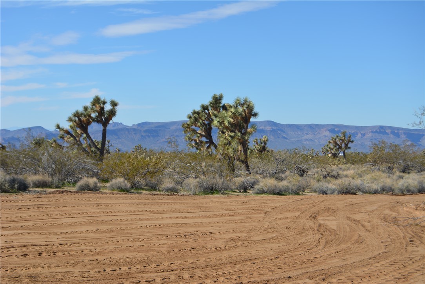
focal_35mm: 82
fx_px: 974
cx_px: 212
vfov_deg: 16.6
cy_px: 142
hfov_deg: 24.6
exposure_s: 1/250
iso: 100
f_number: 8
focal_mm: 55
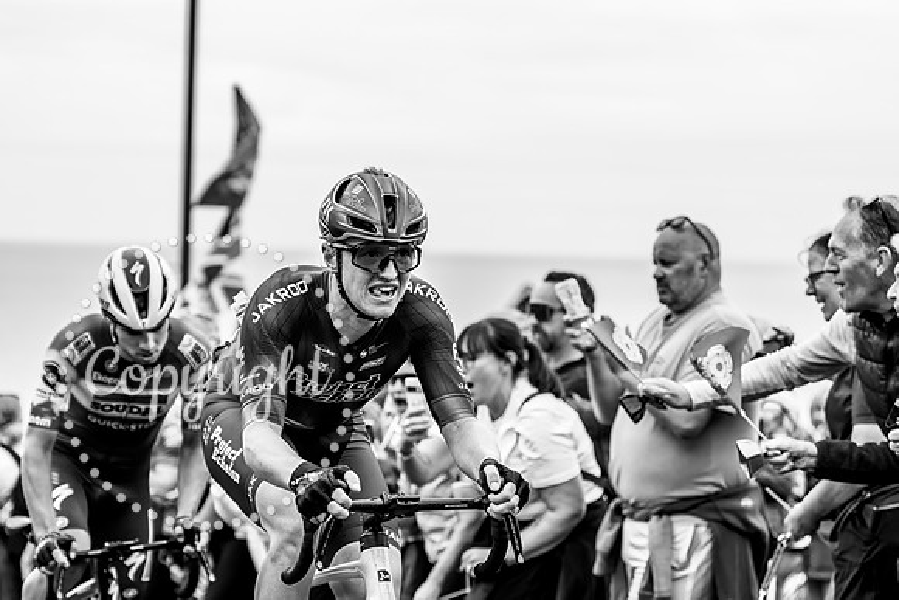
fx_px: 2398
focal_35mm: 96
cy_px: 300
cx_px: 450
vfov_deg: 14.3
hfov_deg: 21.2
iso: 320
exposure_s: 1/1000
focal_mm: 96
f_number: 3.5
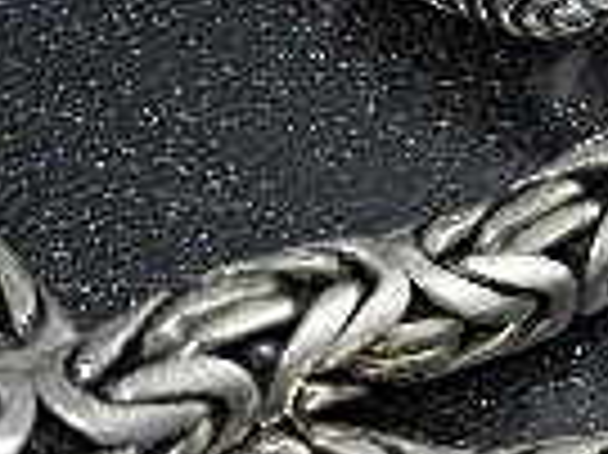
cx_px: 212
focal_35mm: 214
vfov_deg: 6.9
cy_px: 238
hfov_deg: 9.3
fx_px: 3755
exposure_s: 1/30
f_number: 7.6
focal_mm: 8.1
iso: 800
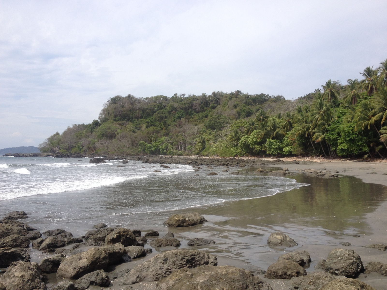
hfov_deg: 52.6
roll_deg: +0.0
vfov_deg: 40.7
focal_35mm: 35
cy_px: 145
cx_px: 194
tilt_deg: -0.6
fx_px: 391
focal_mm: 4.28
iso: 50
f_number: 2.4
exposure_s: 1/2123
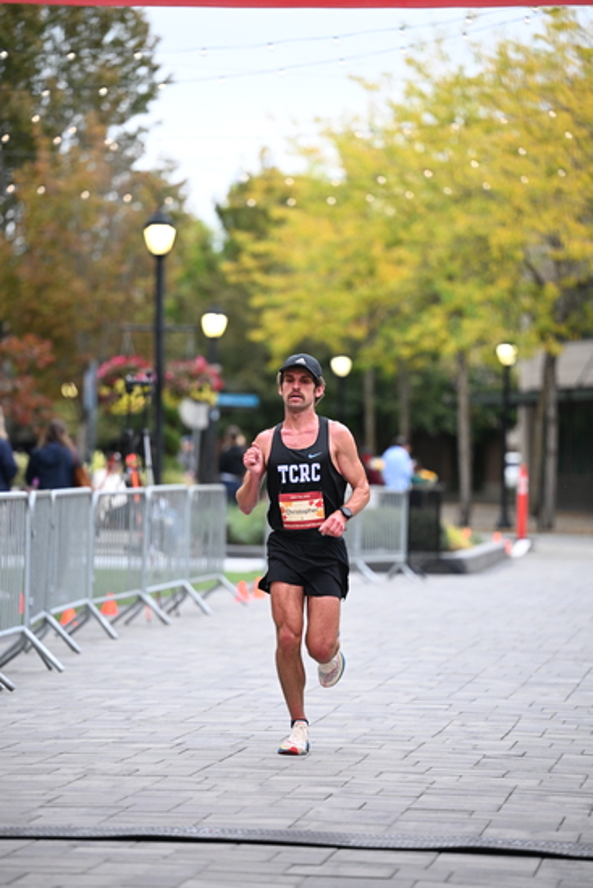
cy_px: 444
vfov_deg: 14.1
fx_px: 3580
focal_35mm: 145
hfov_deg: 9.5
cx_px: 296
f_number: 2.8
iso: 1600
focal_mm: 145
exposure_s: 1/800
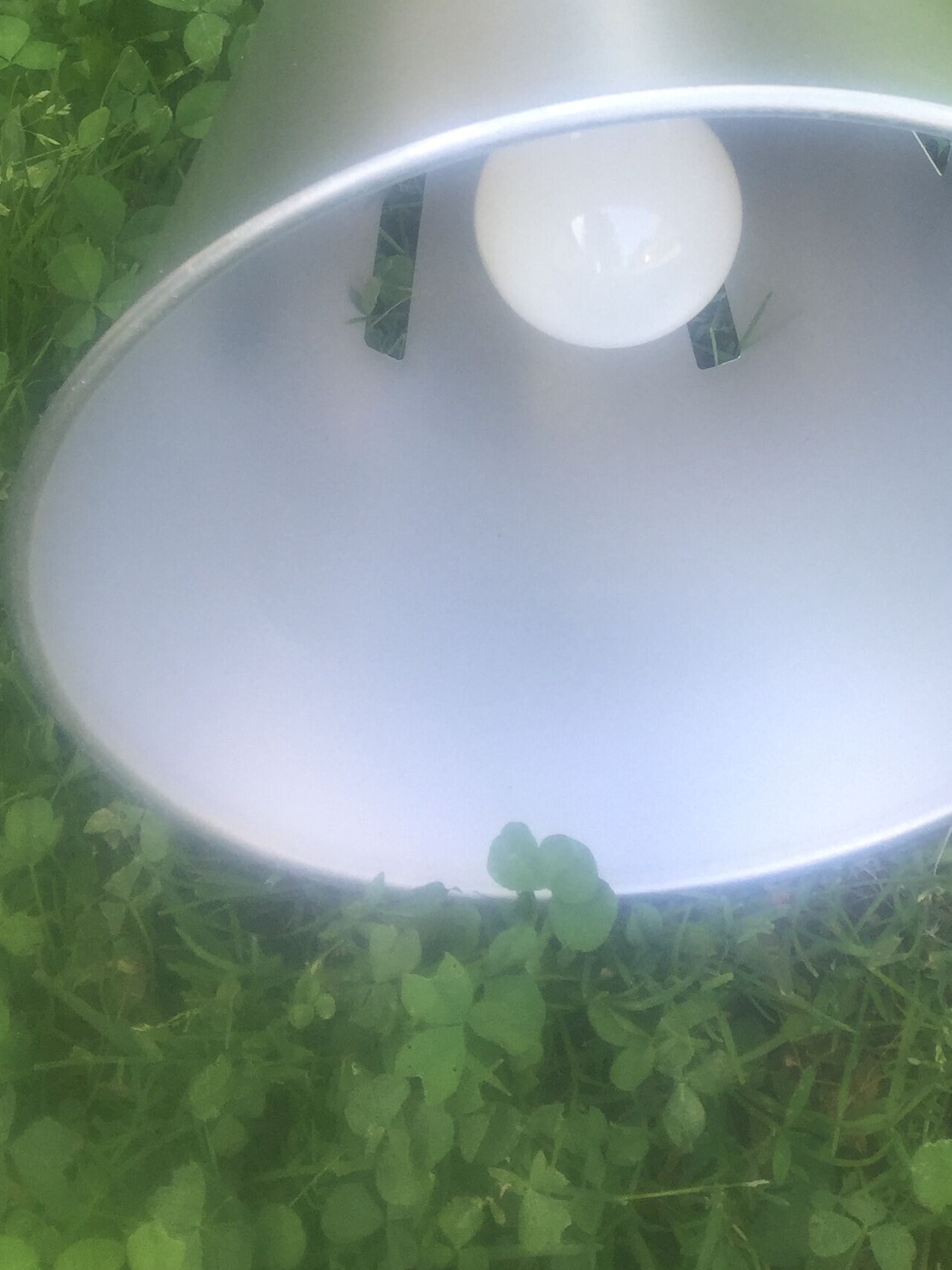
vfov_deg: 33.1
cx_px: 704
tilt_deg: -50.5
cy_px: 128
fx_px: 2017
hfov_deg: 26.3
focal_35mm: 55
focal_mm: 4.15
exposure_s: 1/117
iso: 32
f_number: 2.2
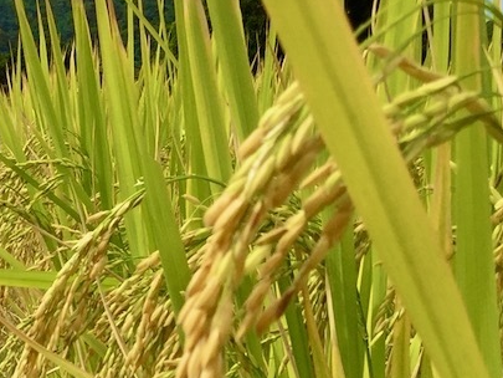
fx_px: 1424
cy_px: 404
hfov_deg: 19.7
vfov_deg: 14.8
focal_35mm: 98
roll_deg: +3.0
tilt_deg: -13.2
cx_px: 70
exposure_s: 1/1988
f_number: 2.4
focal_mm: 3.3
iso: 25
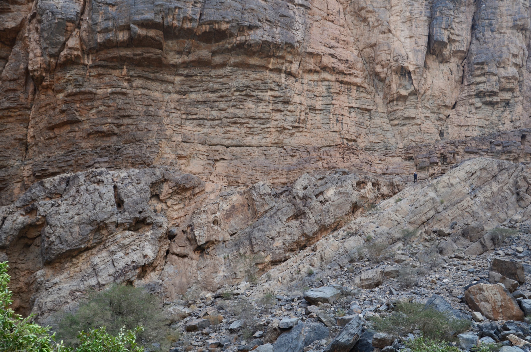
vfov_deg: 29.7
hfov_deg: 43.7
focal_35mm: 45
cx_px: 266
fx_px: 662
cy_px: 176
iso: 100
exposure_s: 1/160
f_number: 6.3
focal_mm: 30
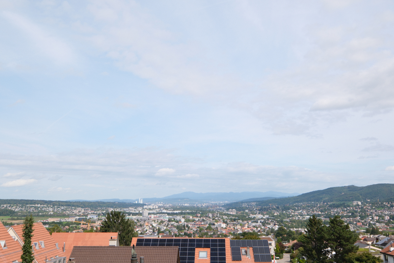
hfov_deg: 53.1
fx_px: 394
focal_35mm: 36
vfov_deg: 36.9
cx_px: 197
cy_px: 132
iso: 125
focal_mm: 24
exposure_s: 1/340
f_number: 6.4
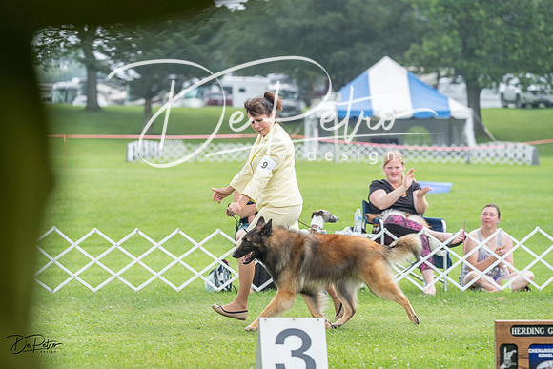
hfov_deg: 14.7
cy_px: 184
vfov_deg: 9.8
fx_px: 2151
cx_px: 276
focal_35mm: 140
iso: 400
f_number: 4.5
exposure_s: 1/400
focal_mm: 140
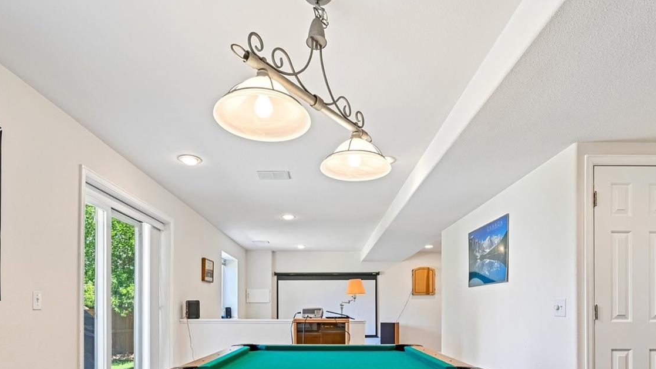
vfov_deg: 50.1
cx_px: 326
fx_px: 365
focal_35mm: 21
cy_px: 299
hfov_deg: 83.8
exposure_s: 1/15
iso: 400
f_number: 10
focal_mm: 14
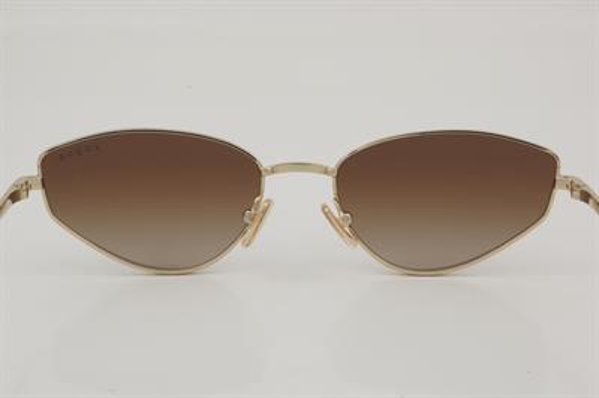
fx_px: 1372
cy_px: 199
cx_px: 300
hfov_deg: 24.6
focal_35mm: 82
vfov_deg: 16.5
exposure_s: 1/3
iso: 100
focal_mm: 55
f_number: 32
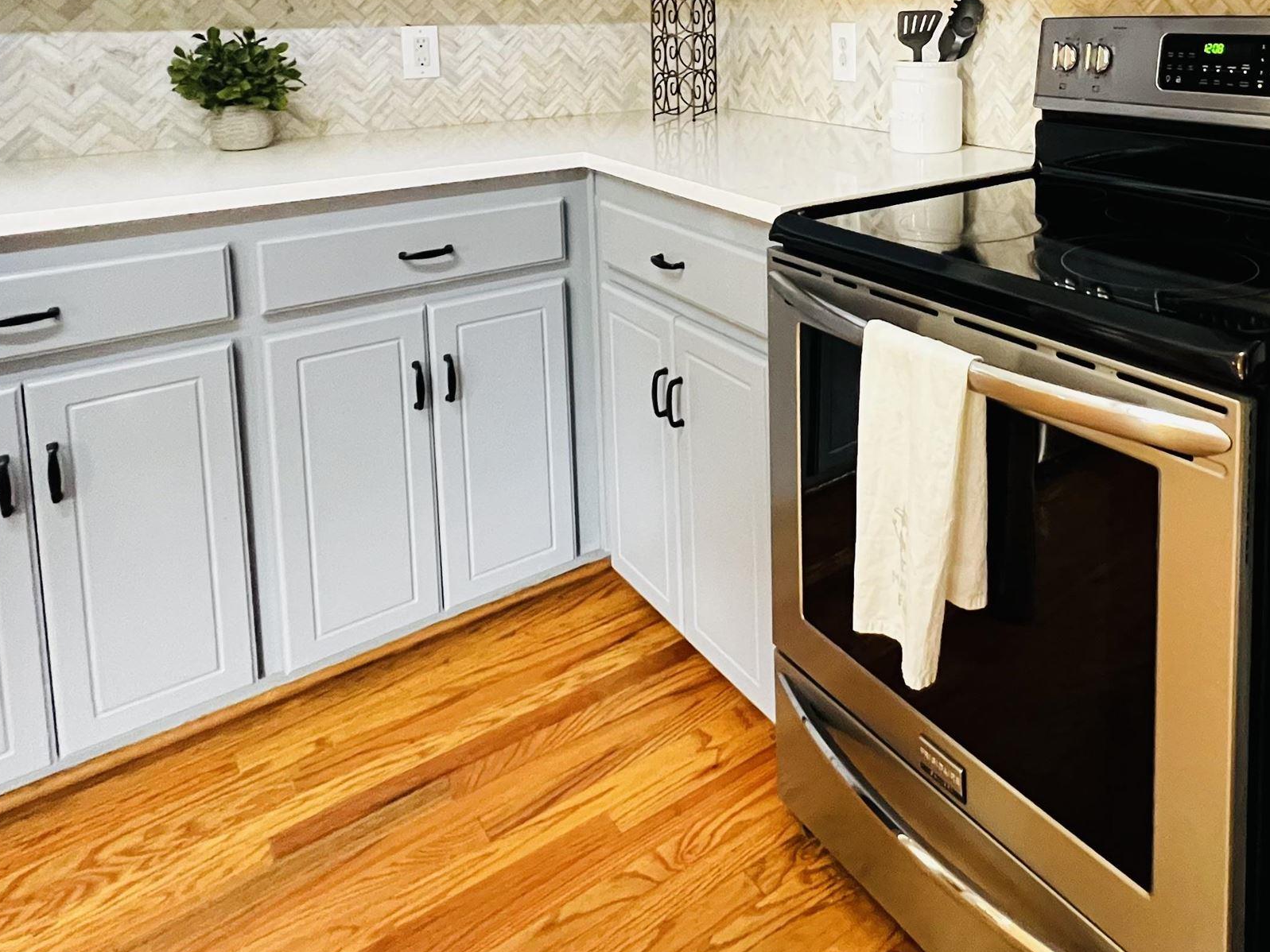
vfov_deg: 48.6
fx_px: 917
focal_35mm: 25
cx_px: 930
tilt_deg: -5.6
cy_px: 83
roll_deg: +0.3
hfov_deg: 65.7
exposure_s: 1/40
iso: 1000
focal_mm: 1.57
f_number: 1.8
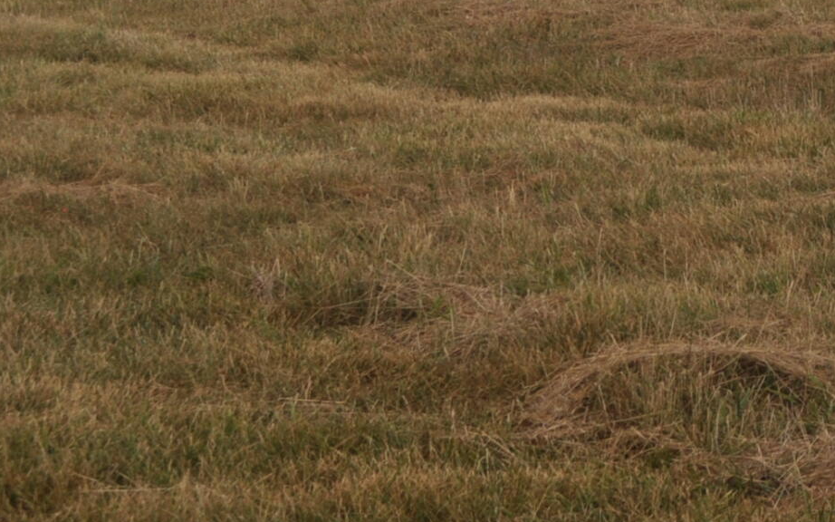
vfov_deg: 7.7
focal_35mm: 169
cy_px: -139
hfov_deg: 12.1
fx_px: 3845
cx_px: 1065
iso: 200
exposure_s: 1/320
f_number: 9
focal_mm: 34
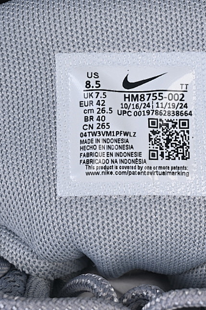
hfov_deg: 10.8
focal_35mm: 127
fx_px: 1091
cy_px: 141
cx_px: 144
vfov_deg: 16.1
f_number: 8
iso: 160
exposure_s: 1/80
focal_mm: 50
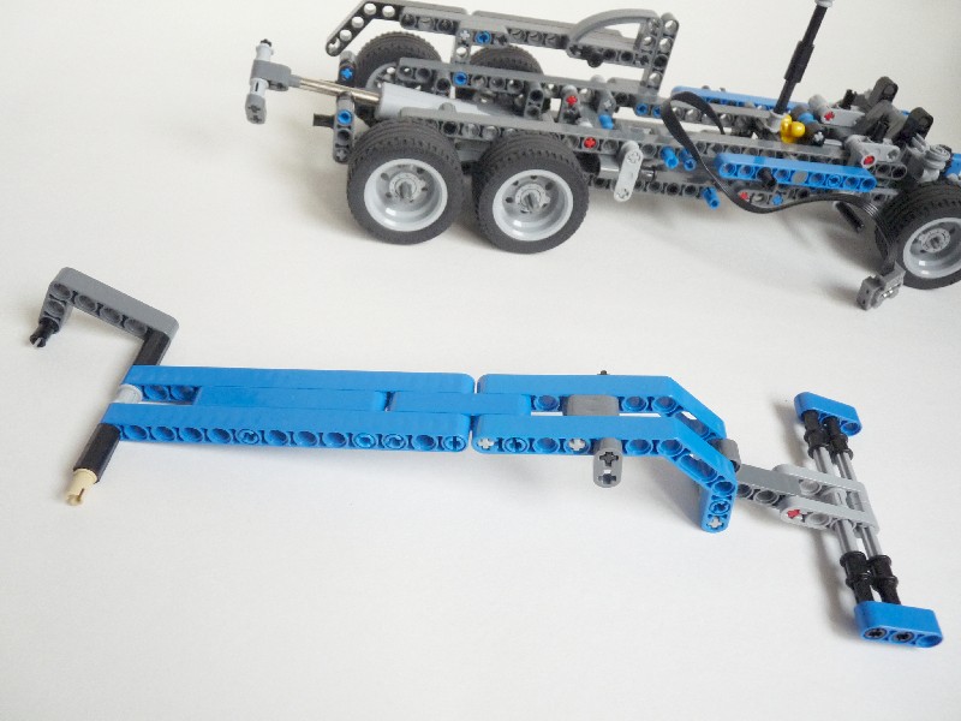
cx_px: 480
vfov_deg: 45.4
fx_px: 861
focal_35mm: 31
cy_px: 360
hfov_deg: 58.4
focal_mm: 5.4
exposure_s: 1/30
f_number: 3
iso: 250
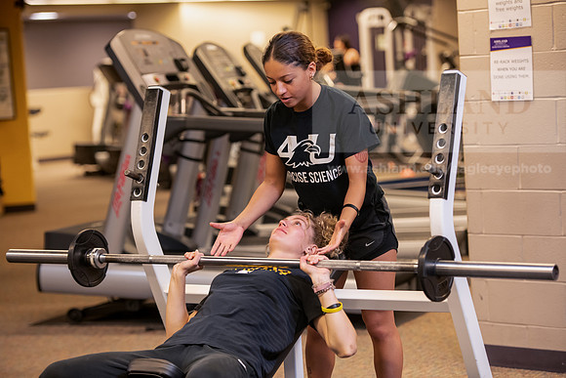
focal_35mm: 105
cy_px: 189
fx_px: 1651
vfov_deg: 13.0
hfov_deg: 19.5
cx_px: 283
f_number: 3.2
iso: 1000
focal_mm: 105
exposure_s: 1/200
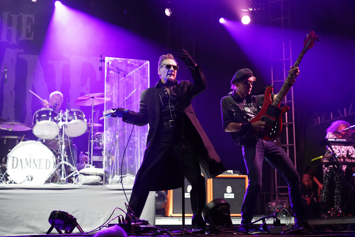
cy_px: 118
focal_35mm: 63
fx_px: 621
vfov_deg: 21.6
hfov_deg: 31.9
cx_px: 178
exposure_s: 1/160
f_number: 4
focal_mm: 63
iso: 8000
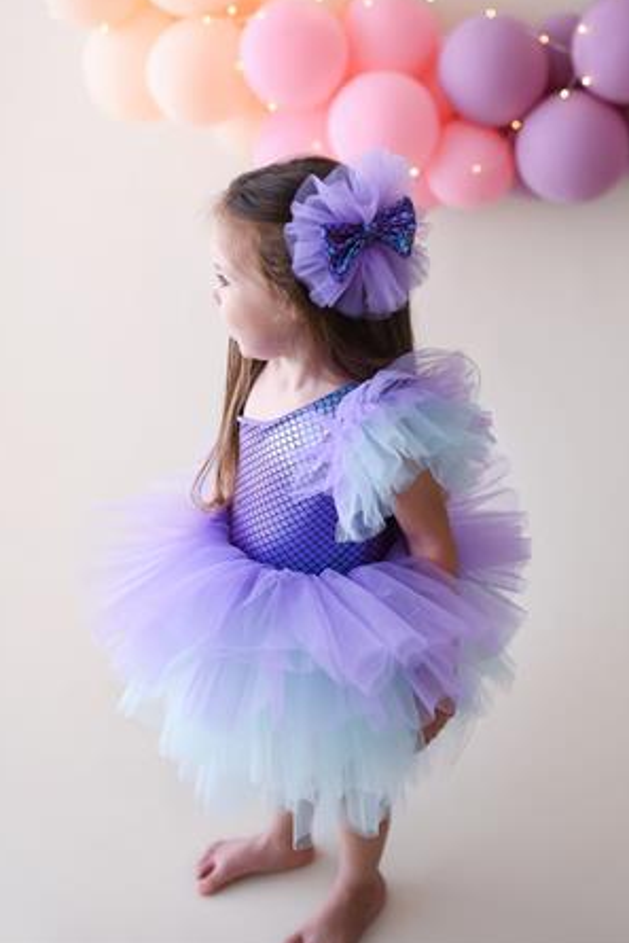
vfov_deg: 42.3
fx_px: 1205
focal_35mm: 46
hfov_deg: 29.2
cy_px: 334
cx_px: 369
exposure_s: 1/250
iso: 200
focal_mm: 35
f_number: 1.8
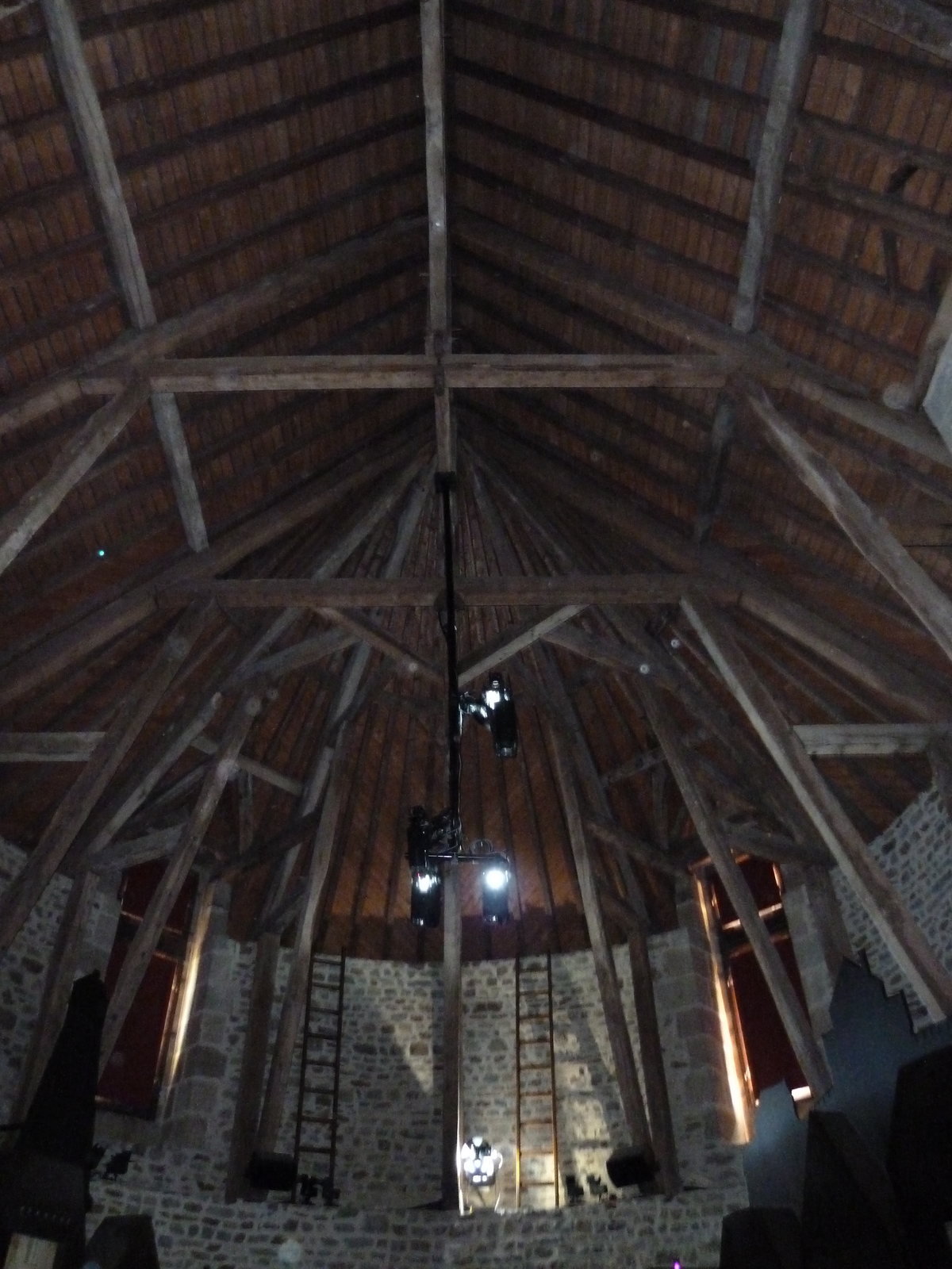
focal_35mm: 25
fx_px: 917
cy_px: 634
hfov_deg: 54.9
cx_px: 476
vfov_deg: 69.4
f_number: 3.3
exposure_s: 1/2
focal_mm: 4.1
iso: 800
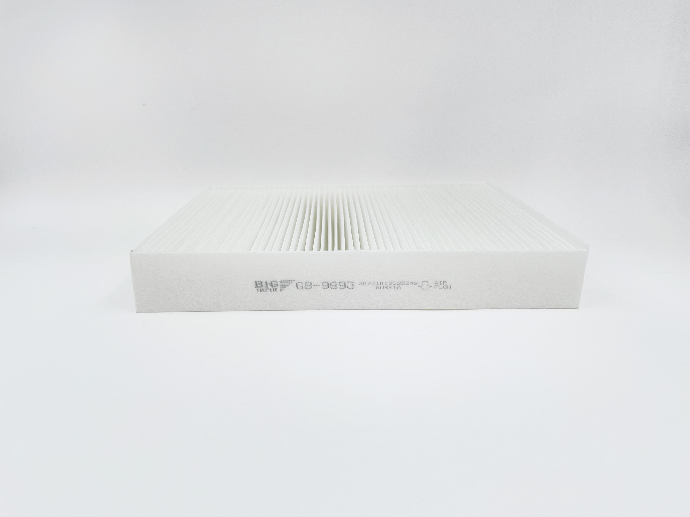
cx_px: 345
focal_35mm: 26
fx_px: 518
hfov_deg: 67.3
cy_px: 258
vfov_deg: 53.1
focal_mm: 4.2
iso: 32
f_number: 1.6
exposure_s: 1/1182
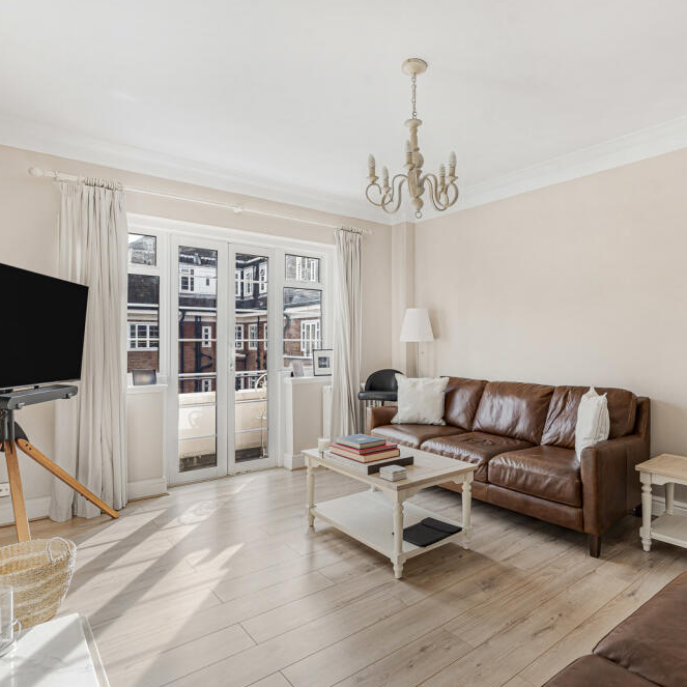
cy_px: 341
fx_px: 472
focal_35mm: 21
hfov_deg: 71.3
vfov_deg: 72.1
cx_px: 417
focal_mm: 16
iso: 200
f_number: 8
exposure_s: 1/8
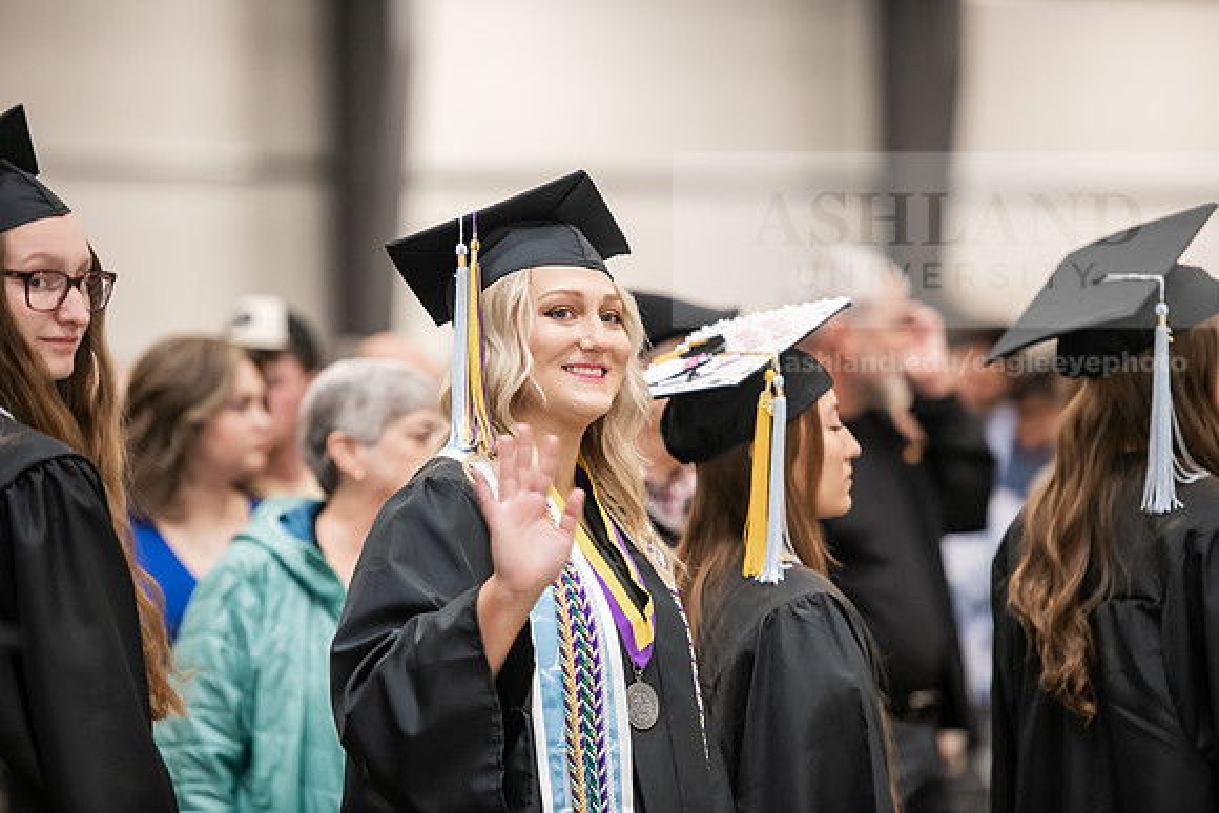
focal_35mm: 175
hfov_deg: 11.7
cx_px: 610
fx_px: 5927
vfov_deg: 7.9
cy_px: 406
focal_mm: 175
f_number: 3.2
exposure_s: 1/200
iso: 2500
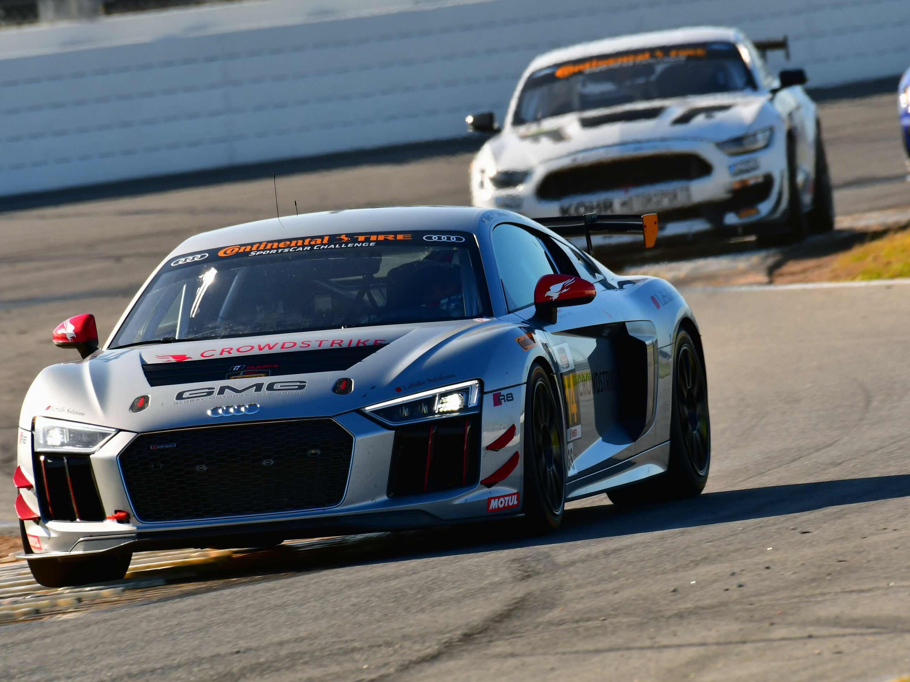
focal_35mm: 780
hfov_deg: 2.5
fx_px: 20505
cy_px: 341
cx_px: 492
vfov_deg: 1.9
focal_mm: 480
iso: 200
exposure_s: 1/320
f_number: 10
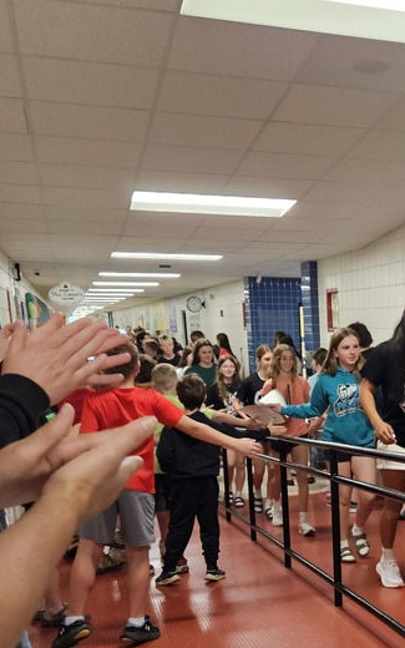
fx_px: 848
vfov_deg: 40.0
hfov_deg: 25.4
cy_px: 527
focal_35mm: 48
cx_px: 416
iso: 500
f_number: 1.8
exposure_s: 1/170
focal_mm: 5.4
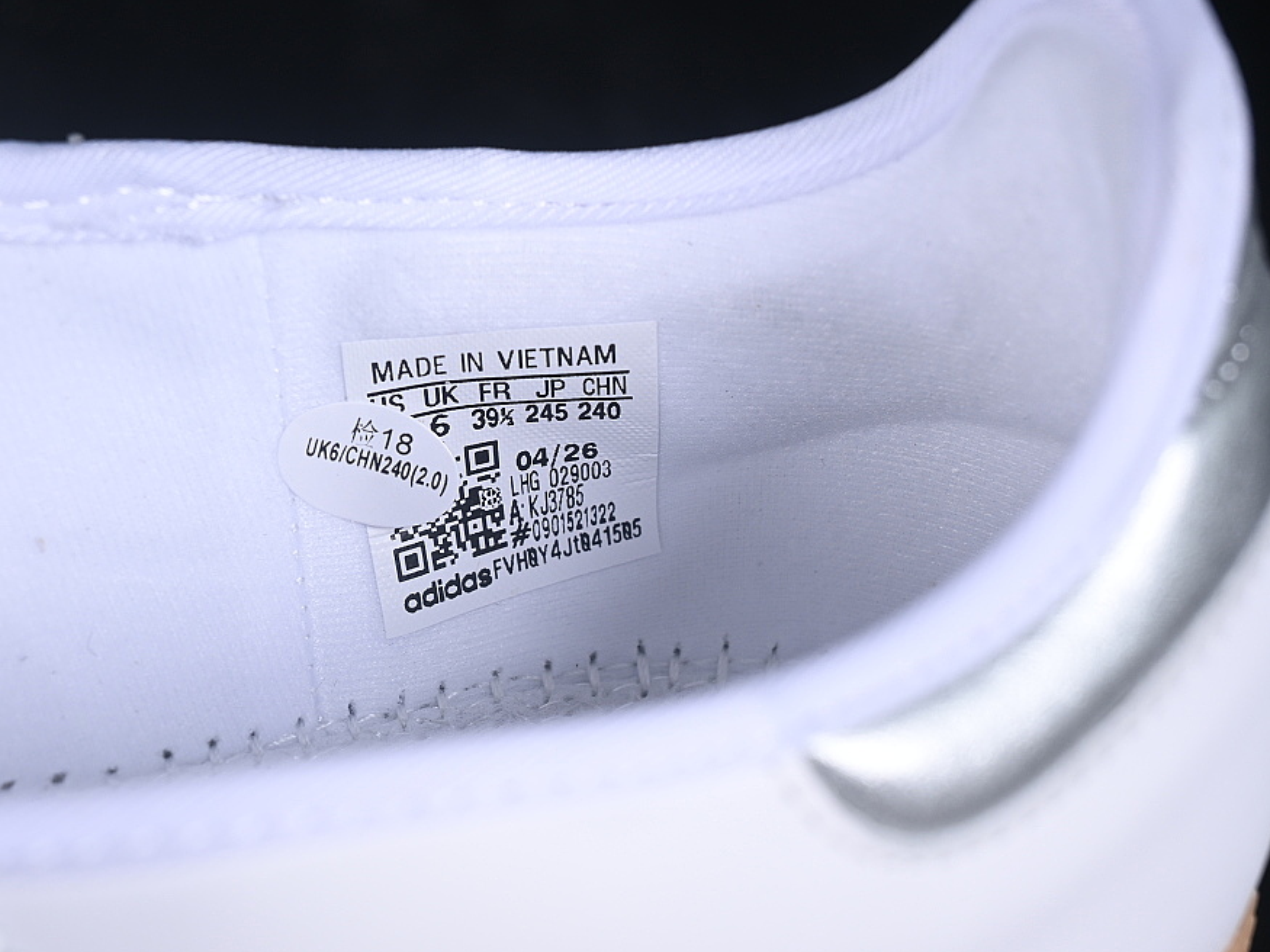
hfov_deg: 22.0
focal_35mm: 89
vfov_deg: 16.6
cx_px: 505
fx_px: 3265
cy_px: 508
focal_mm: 50
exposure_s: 1/80
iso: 160
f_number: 7.1
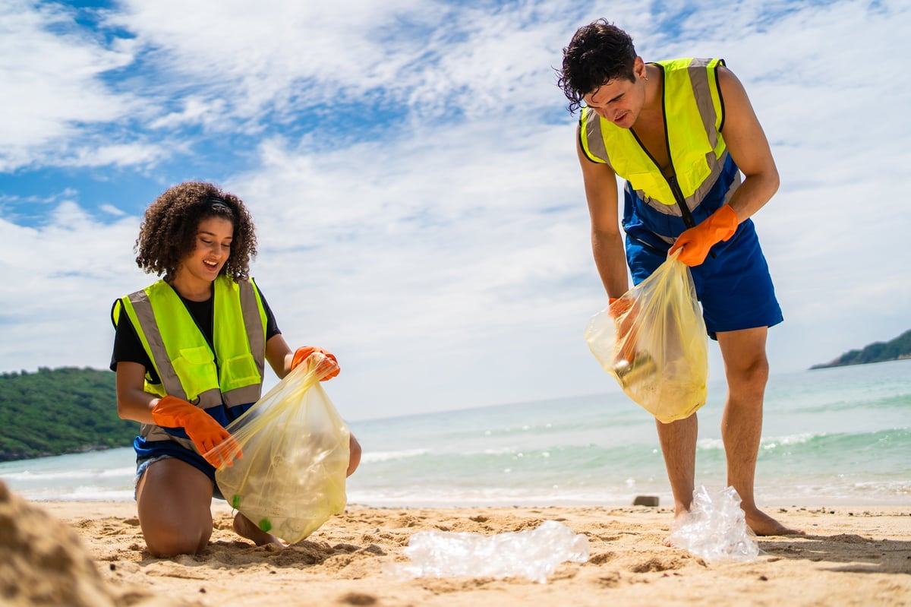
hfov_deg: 54.5
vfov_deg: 37.8
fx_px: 885
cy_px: 304
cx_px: 456
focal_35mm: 35
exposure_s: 1/6400
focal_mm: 35
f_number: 2
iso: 125
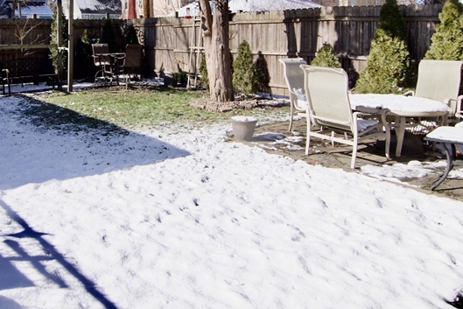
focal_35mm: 32
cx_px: 157
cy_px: 60
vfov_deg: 39.5
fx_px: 411
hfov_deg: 57.5
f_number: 7.1
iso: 320
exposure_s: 1/1000
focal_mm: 11
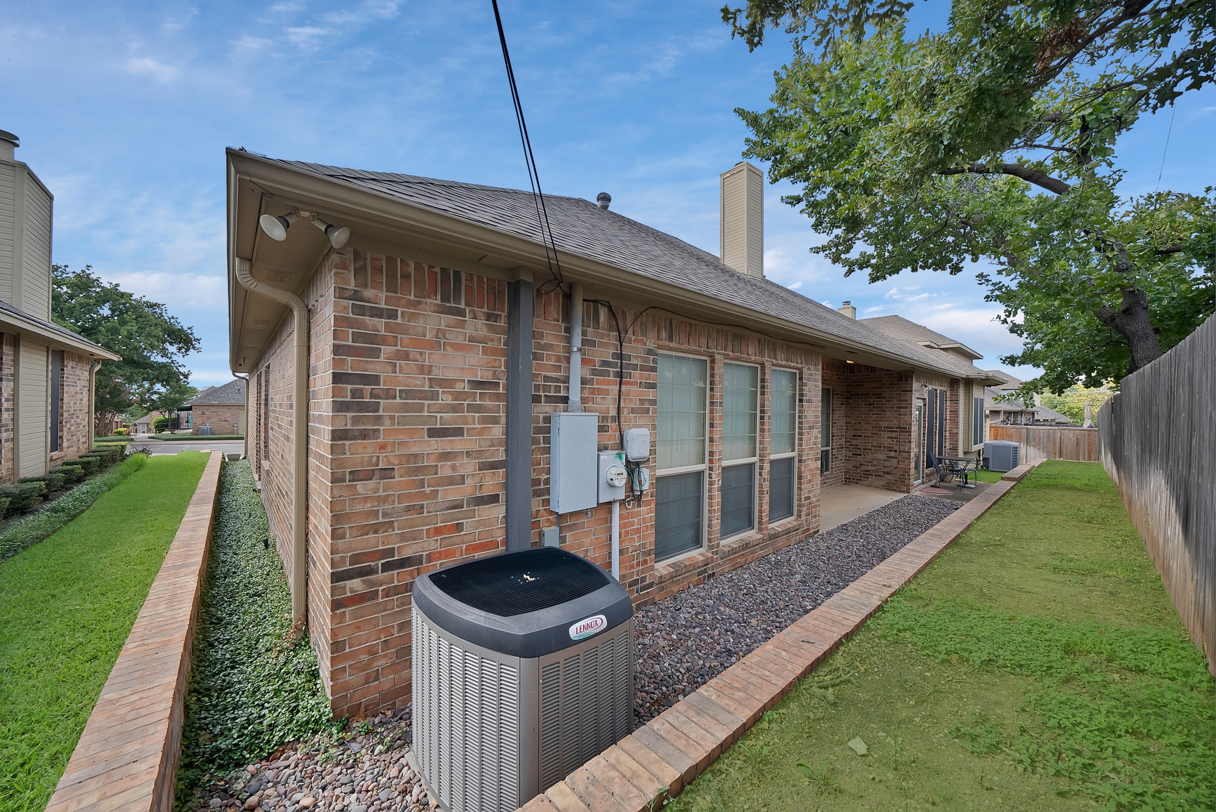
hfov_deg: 112.6
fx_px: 406
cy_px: 406
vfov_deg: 90.1
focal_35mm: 12
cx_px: 608
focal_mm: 12
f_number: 9
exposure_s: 1/100
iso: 640
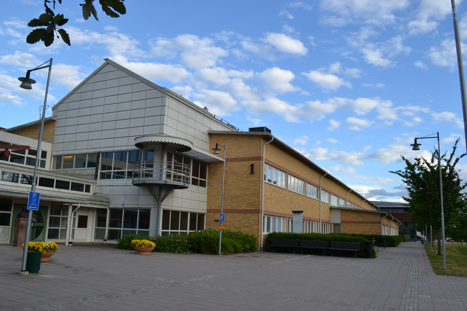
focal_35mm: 30
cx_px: 234
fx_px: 389
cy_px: 156
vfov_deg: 43.6
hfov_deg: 61.9
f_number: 8
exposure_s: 1/100
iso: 100
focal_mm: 20
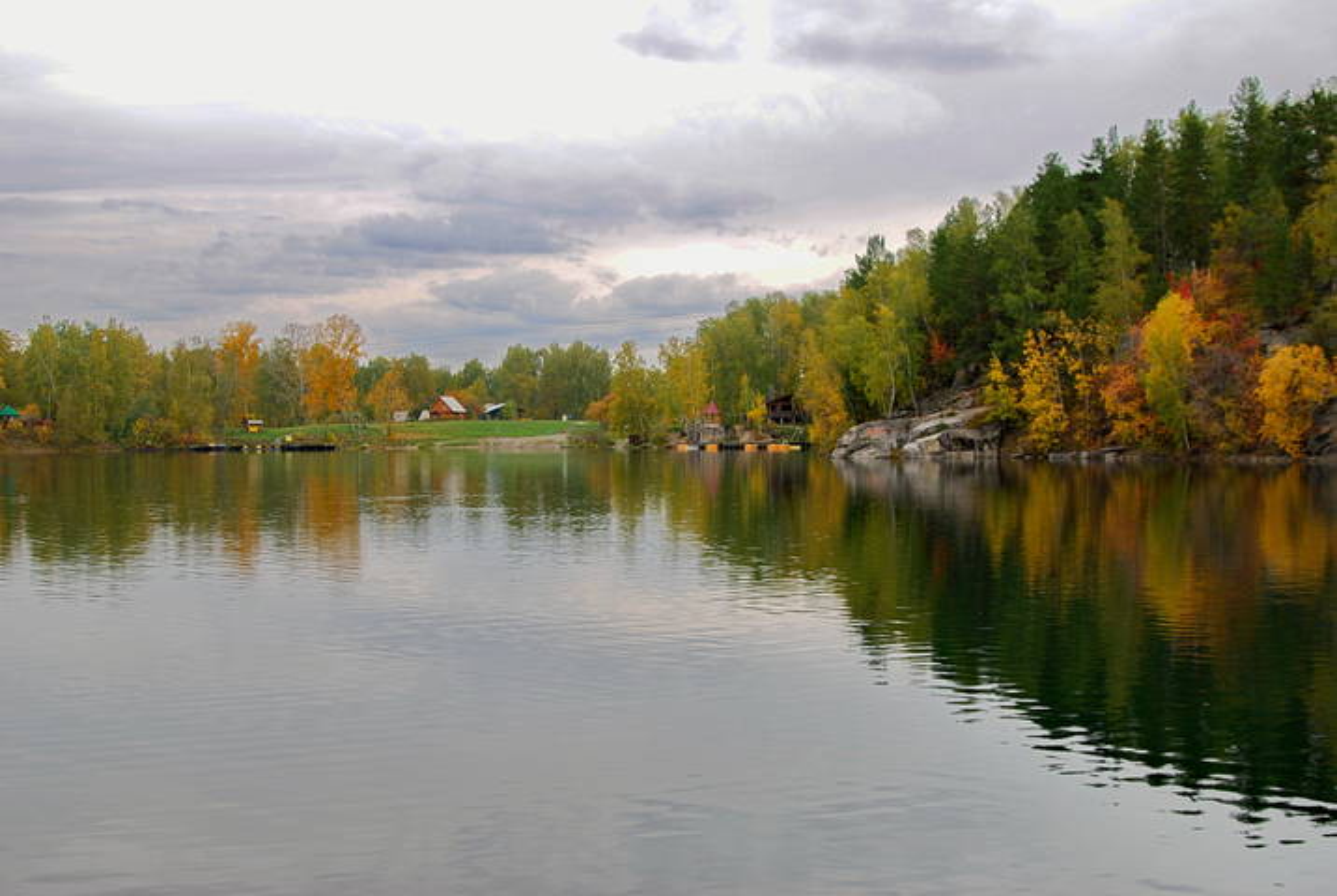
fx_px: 1562
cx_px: 668
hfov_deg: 46.3
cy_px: 448
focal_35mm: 42
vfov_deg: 32.0
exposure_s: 1/200
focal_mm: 28
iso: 100
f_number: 4
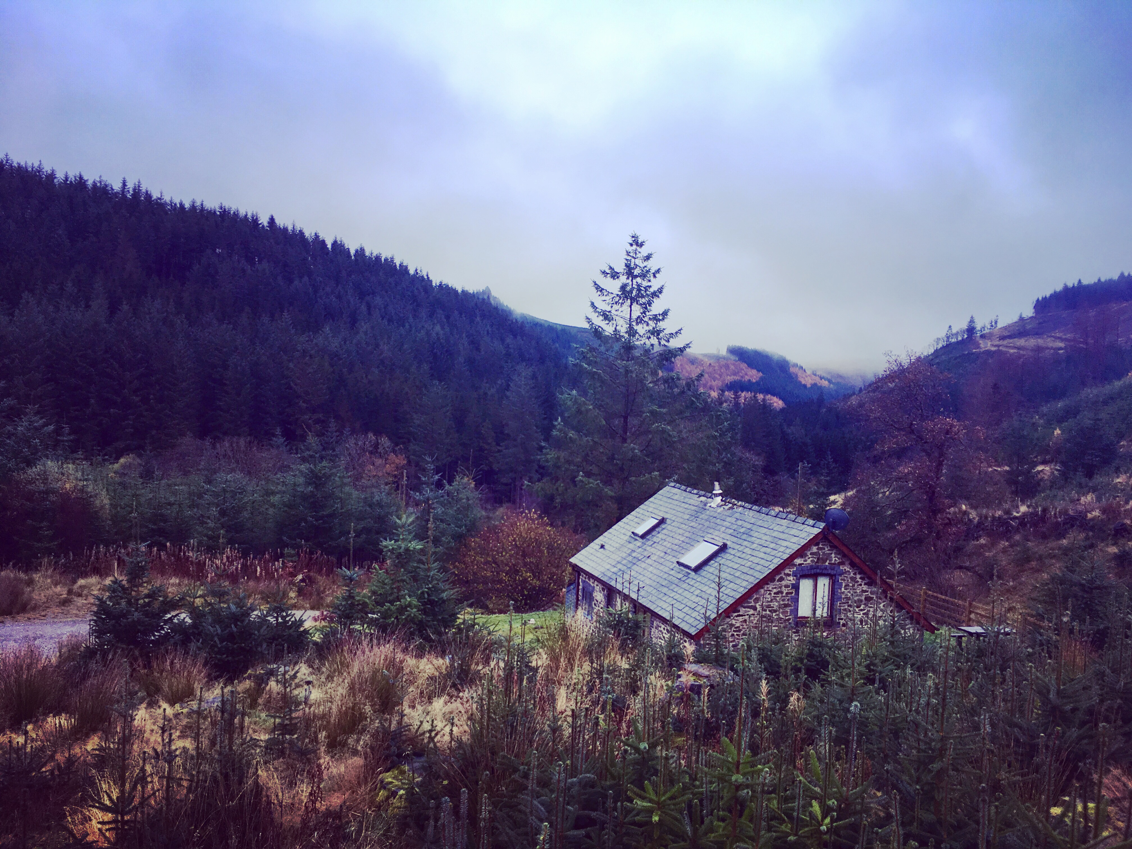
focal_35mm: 29
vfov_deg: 48.2
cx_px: 566
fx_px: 948
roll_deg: -2.9
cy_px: 424
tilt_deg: -1.9
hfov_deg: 61.7
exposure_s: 1/50
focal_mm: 4.15
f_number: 2.2
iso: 32
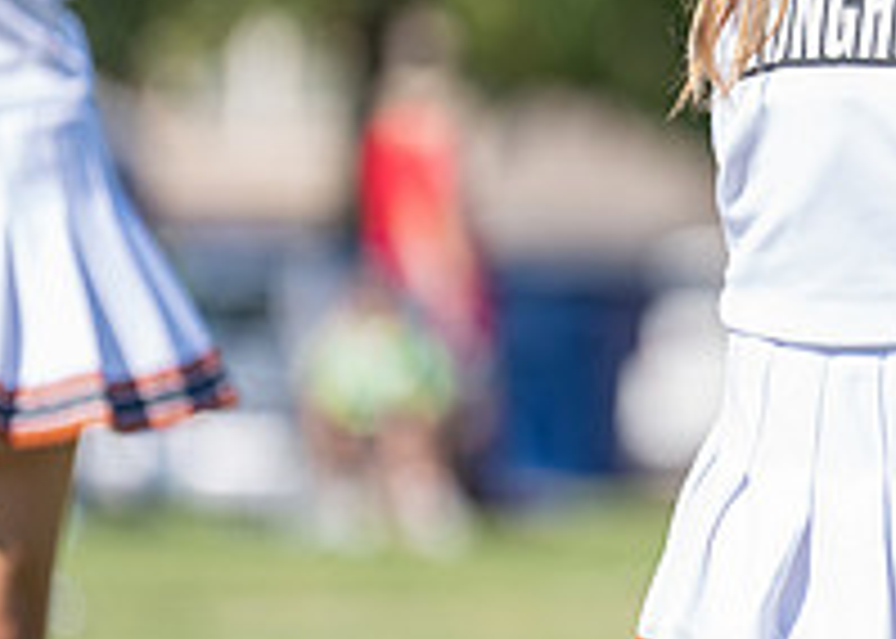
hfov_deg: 3.4
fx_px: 14882
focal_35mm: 585
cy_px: 140
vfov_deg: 2.5
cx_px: 959
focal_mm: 188
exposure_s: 1/1250
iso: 125
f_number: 2.8
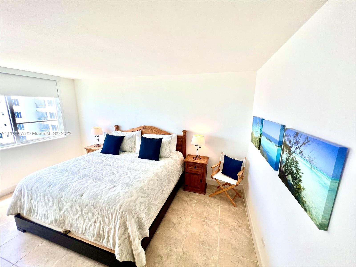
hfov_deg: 106.2
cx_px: 178
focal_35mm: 13
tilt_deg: -12.6
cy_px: 134
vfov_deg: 89.9
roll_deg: -0.4
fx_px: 134
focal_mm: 1.57
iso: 40
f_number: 1.8
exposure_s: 1/120
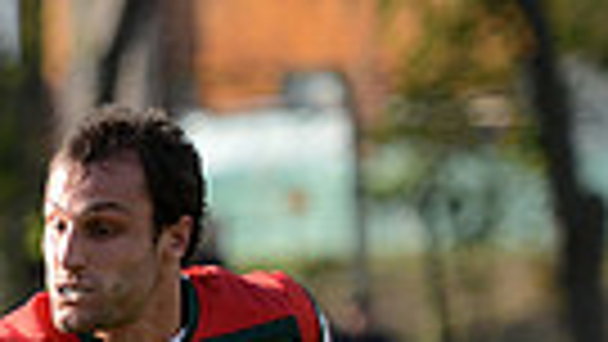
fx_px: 12336
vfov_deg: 1.6
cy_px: 835
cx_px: -676
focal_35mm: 765
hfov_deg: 2.8
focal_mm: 170
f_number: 4
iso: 640
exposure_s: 1/1250
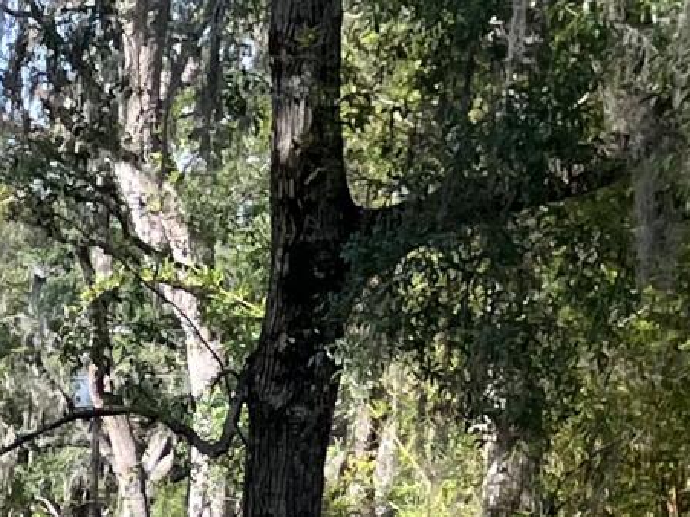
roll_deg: -2.6
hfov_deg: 10.4
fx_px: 3447
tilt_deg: -8.6
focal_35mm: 173
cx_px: -750
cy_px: 985
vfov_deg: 8.2
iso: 50
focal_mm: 5.1
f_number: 1.6
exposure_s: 1/563
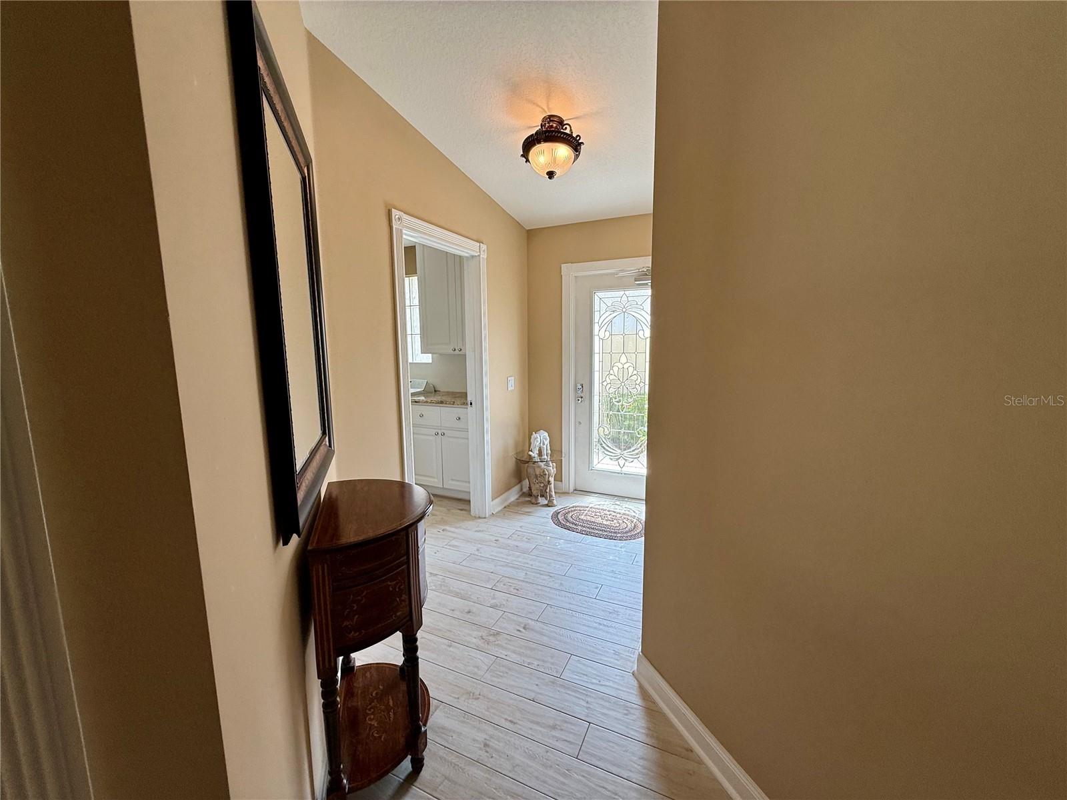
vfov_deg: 85.7
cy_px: 400
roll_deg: -0.1
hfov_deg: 102.1
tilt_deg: -5.6
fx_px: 432
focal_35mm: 14
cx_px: 534
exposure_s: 1/120
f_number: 2.2
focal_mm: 2.22
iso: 50
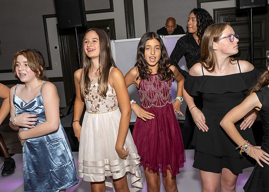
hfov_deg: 48.7
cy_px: 93
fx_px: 296
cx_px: 148
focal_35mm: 39
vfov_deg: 35.9
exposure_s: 1/250
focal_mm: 24
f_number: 7.1
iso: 1000
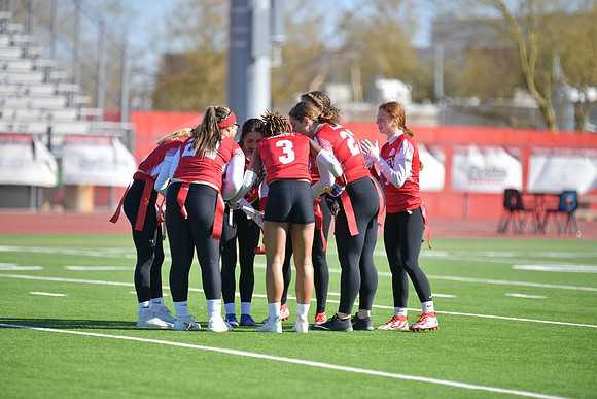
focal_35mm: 250
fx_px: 4147
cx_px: 298
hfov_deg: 8.2
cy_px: 200
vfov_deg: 5.5
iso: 400
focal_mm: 250
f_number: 2.8
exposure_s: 1/6400
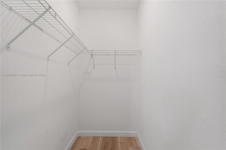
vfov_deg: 81.2
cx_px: 113
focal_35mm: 14
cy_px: 75
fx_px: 88
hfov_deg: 104.3
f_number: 8
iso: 100
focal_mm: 14
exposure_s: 1/5
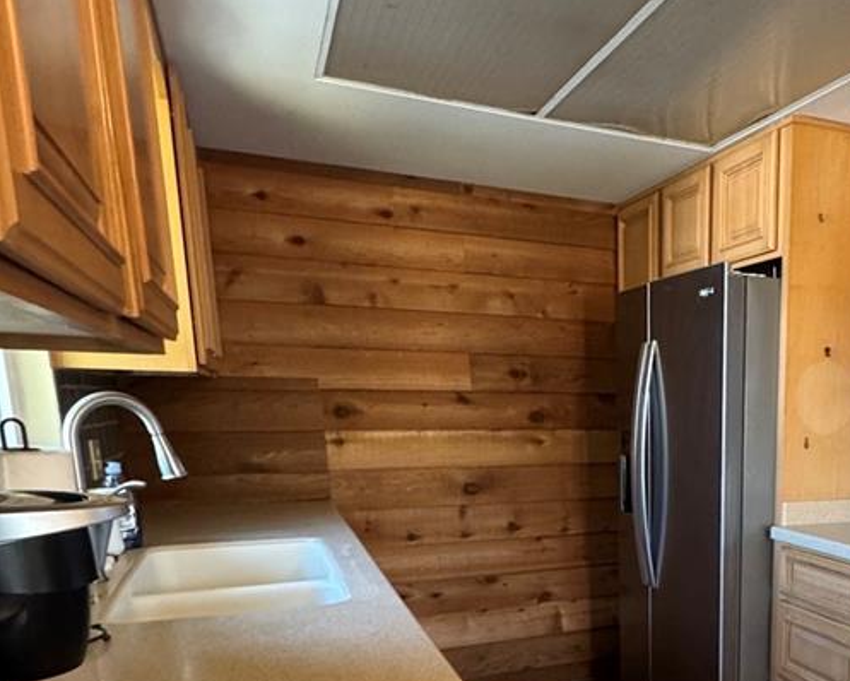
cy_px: 583
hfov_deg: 50.1
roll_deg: -0.6
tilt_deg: -11.9
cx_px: 711
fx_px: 830
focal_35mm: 33
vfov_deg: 41.8
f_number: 2.2
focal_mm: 2.22
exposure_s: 1/60
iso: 640
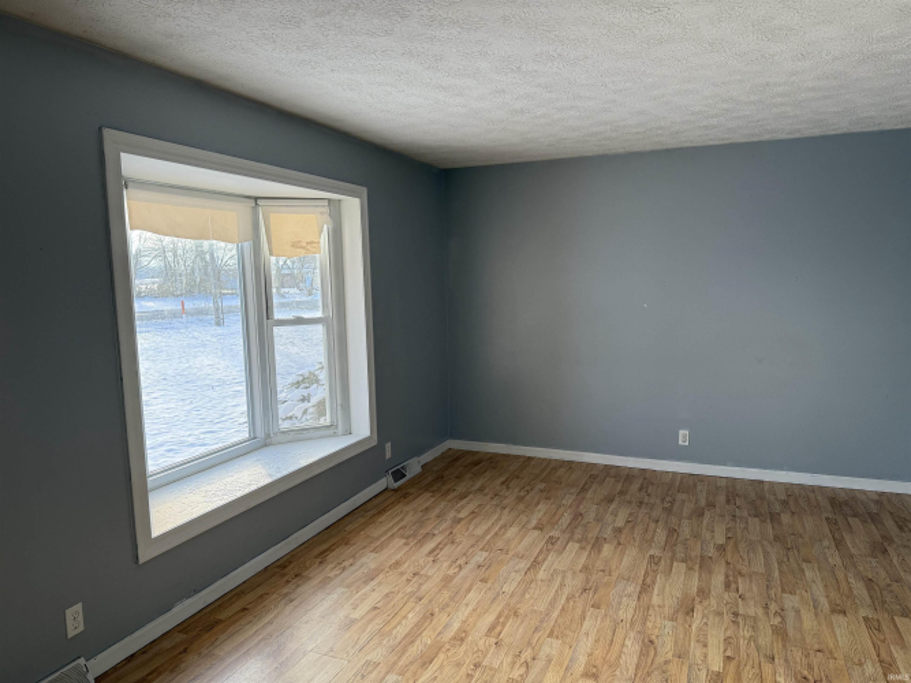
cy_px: 342
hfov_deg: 71.6
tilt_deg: -6.4
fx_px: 632
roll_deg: +1.1
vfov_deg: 56.8
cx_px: 456
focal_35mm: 24
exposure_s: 1/348
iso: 100
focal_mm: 6.76
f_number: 1.78
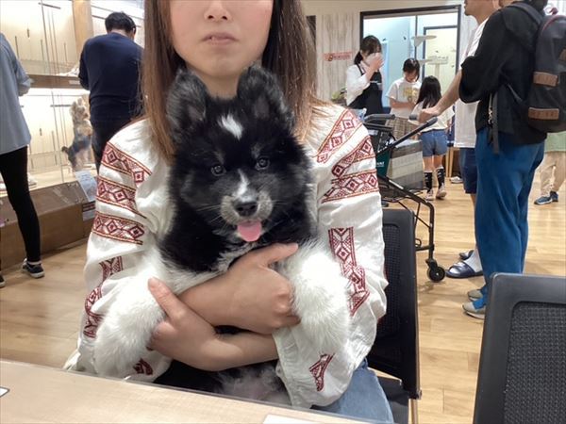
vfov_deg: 45.4
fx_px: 507
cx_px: 283
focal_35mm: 31
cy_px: 212
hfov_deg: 58.4
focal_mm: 3.3
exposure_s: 1/50
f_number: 2.4
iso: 125
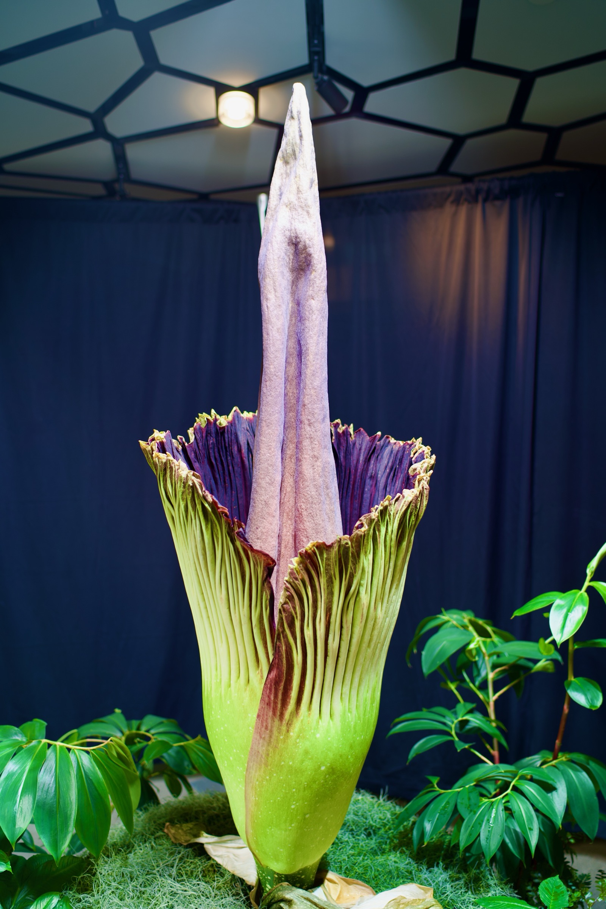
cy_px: 454
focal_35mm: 35
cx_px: 303
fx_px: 884
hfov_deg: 37.9
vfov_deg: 54.4
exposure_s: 1/40
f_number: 2
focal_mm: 35
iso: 100
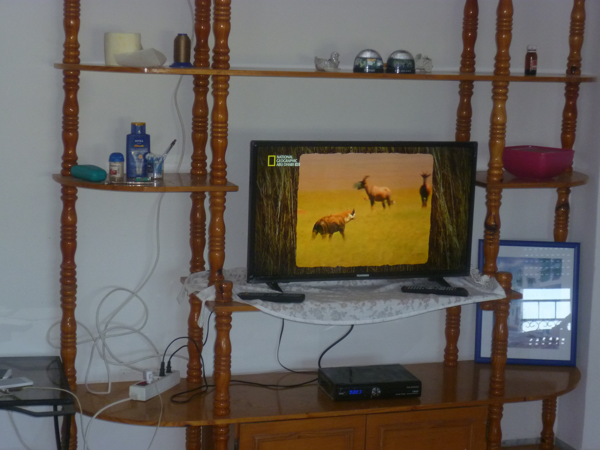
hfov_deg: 27.0
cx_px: 300
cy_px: 225
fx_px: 1248
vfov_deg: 20.4
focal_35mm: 72
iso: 250
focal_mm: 12.8
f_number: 4.5
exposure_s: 1/40
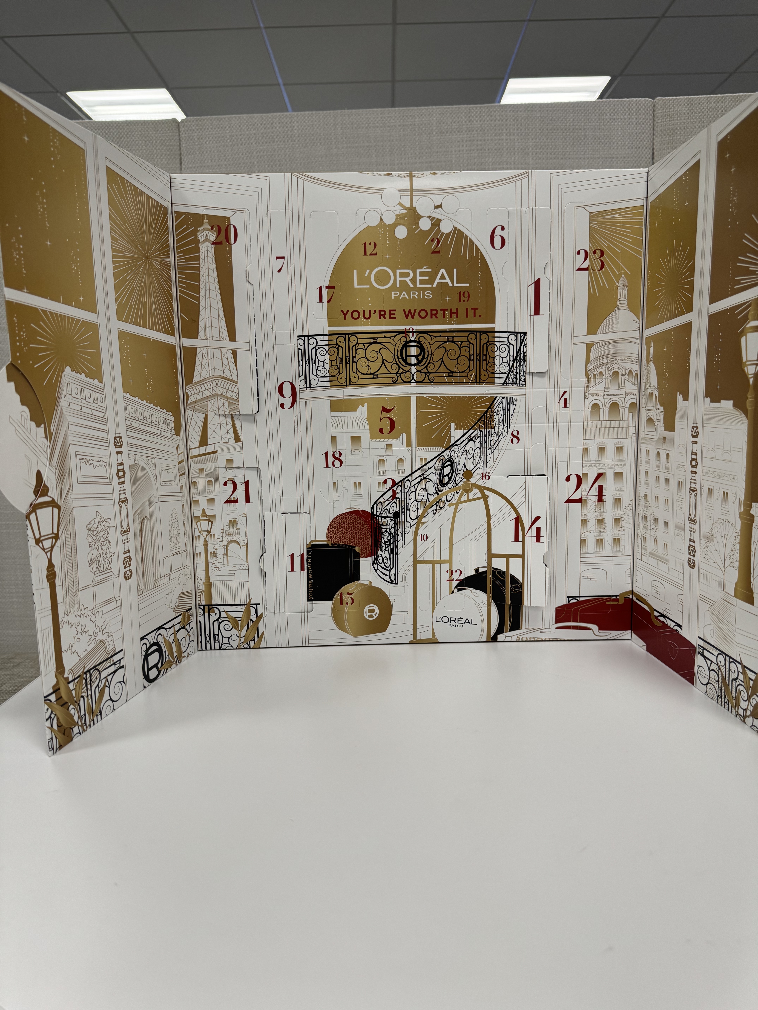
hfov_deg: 56.8
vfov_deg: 71.6
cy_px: 505
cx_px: 379
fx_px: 701
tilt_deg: -8.5
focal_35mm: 24
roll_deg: +1.2
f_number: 1.78
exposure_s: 1/120
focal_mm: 6.76
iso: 200
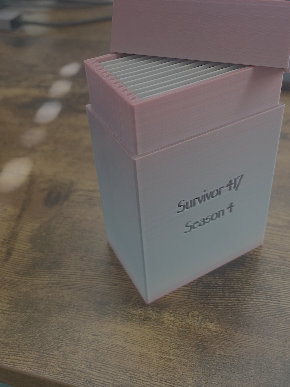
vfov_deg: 51.0
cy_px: 154
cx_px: 158
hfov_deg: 39.6
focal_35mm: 36
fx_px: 402
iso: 125
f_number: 1.6
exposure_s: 1/60
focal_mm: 4.2
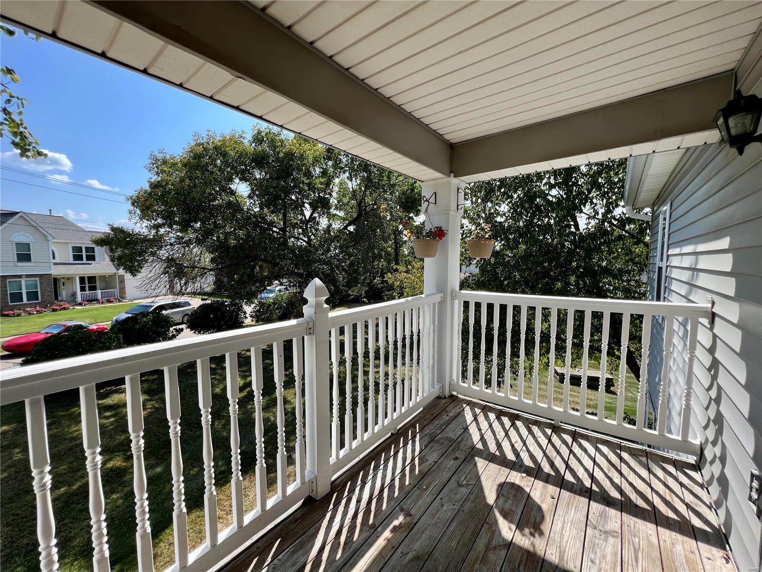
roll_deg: +0.1
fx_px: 286
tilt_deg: -4.8
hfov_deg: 106.2
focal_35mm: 13
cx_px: 381
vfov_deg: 89.9
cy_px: 286
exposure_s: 1/769
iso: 32
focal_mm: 1.57
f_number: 1.8
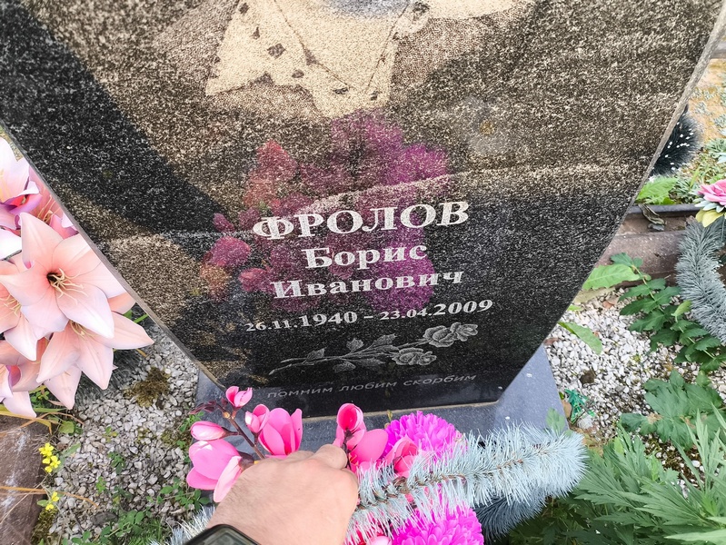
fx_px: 525
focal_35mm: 25
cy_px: 272
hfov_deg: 69.4
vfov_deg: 54.9
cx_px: 363
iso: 100
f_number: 1.7
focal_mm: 4.71
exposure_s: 1/100
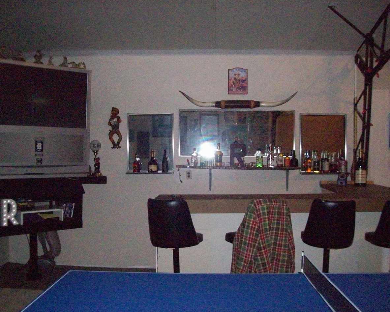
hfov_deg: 47.9
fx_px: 439
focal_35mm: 38
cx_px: 195
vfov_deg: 39.2
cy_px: 154
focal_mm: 6
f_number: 2.7
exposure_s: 1/128
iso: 800
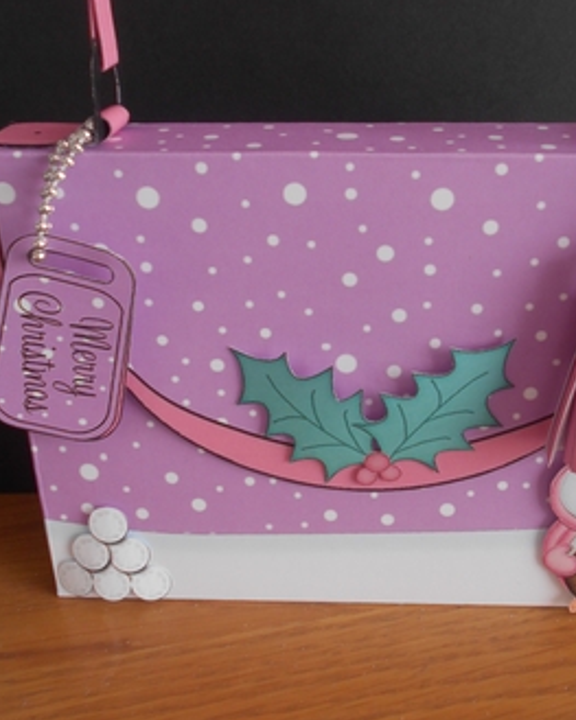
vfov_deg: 45.6
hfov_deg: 37.1
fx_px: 853
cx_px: 360
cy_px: 295
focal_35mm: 40
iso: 180
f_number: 3.4
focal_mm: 5.1
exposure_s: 1/30
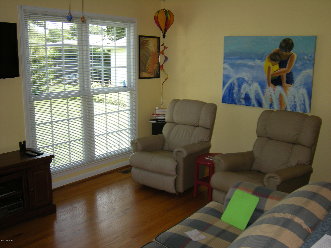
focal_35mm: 38
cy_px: 124
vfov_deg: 37.7
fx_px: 363
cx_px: 166
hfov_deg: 49.0
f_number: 3.2
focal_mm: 6.3
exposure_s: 1/70.7
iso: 91
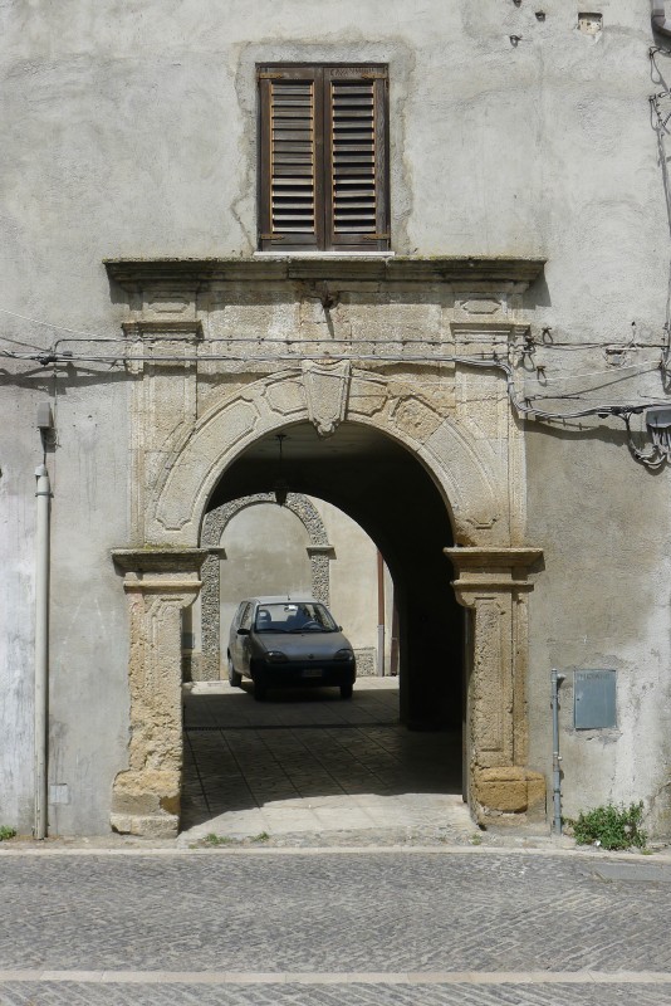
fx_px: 1313
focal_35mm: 47
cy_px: 503
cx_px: 336
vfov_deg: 41.9
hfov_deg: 28.7
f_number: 4
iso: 80
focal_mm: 10
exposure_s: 1/800
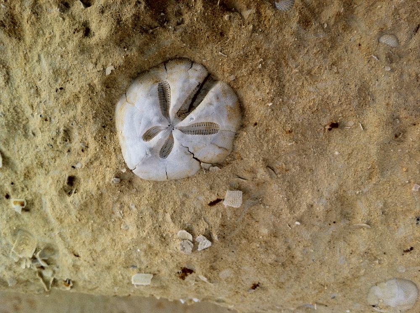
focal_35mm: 35
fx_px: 424
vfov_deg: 40.6
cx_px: 210
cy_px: 156
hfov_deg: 52.7
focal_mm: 3.85
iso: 80
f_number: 2.8
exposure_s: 1/642
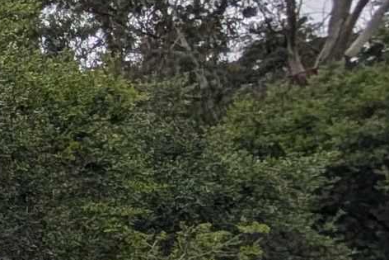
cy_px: 233
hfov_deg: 12.7
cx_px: -688
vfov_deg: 16.6
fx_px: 875
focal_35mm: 81
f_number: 1.7
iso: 52
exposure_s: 1/1582
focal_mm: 2.02
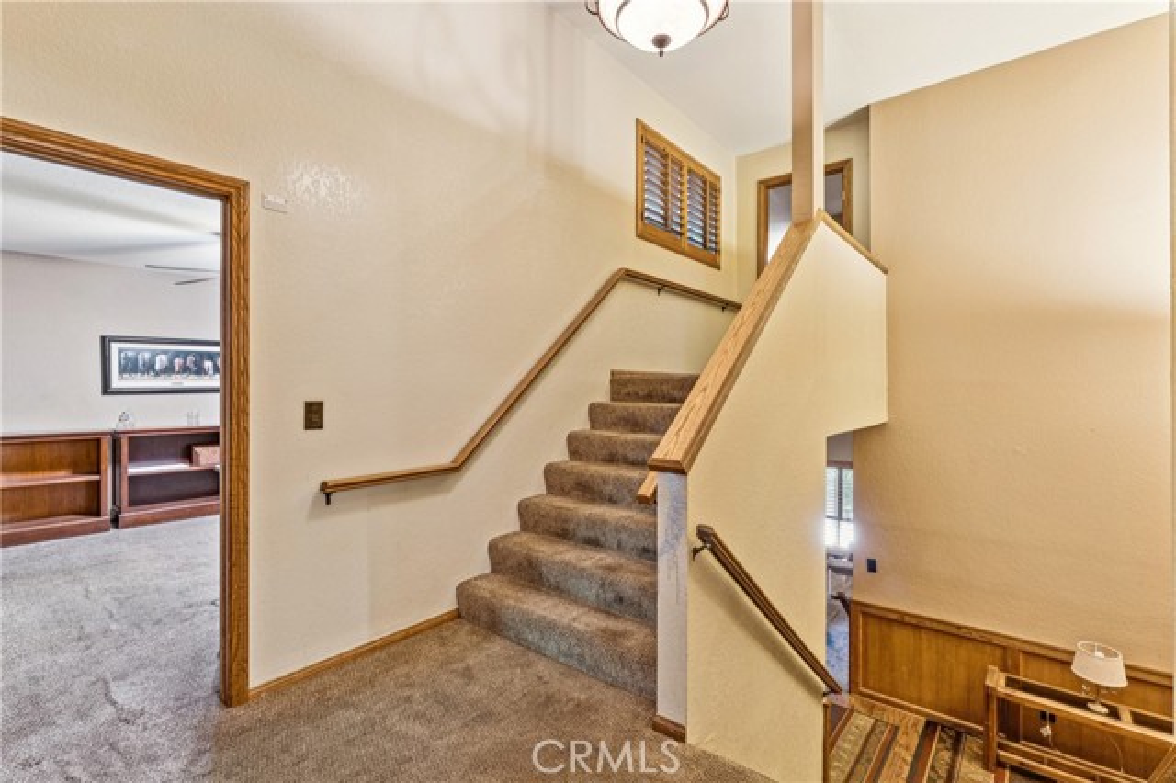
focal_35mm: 16
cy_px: 392
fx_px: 532
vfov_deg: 72.7
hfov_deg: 95.7
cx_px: 588
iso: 100
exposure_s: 5
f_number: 13
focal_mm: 16.3
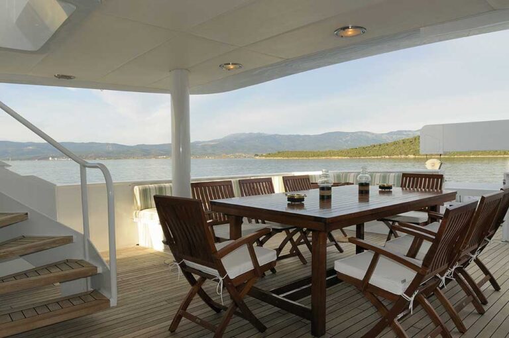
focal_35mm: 26
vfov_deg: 50.3
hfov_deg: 70.5
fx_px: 360
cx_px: 254
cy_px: 169
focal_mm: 17
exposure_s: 1/40
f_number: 18
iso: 250
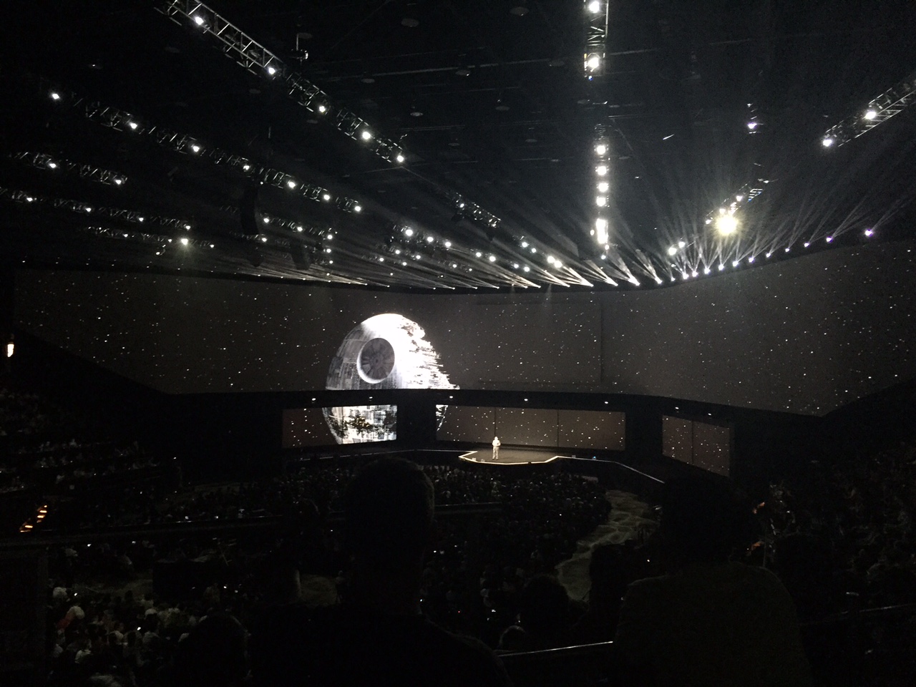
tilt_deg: +0.2
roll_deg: -1.7
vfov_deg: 48.2
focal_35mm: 29
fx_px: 767
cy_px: 344
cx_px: 458
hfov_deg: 61.7
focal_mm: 4.15
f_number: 2.2
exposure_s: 1/15
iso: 250
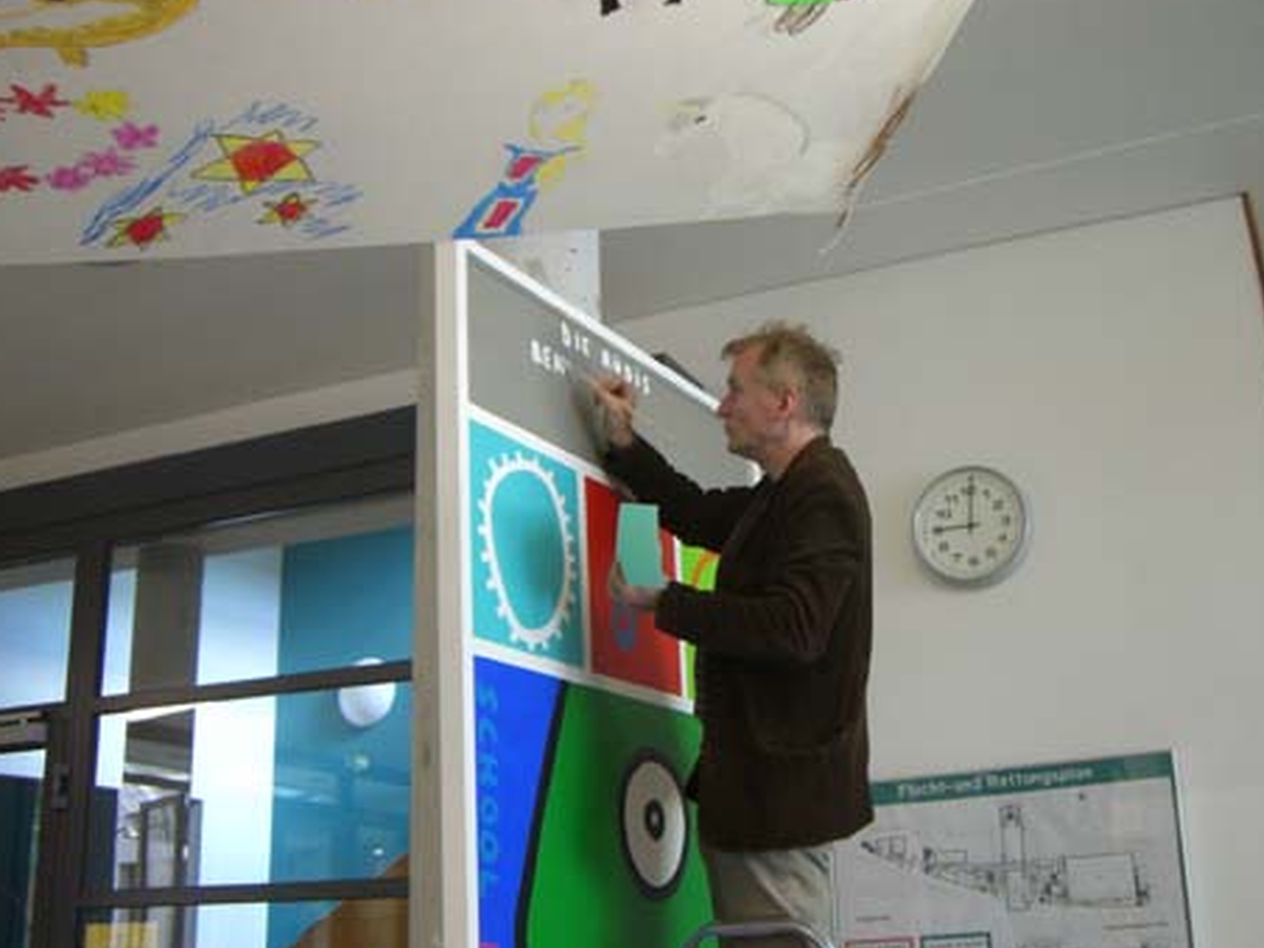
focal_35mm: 42
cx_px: 682
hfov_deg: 44.8
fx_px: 1534
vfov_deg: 34.3
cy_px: 482
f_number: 2.7
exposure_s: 1/10
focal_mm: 6.2
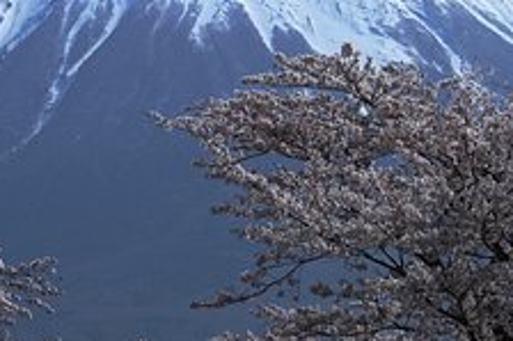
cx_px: 245
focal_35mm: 274
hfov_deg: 7.5
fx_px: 3902
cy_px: 6
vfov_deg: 5.0
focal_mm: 80
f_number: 16
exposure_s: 1/350
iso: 200
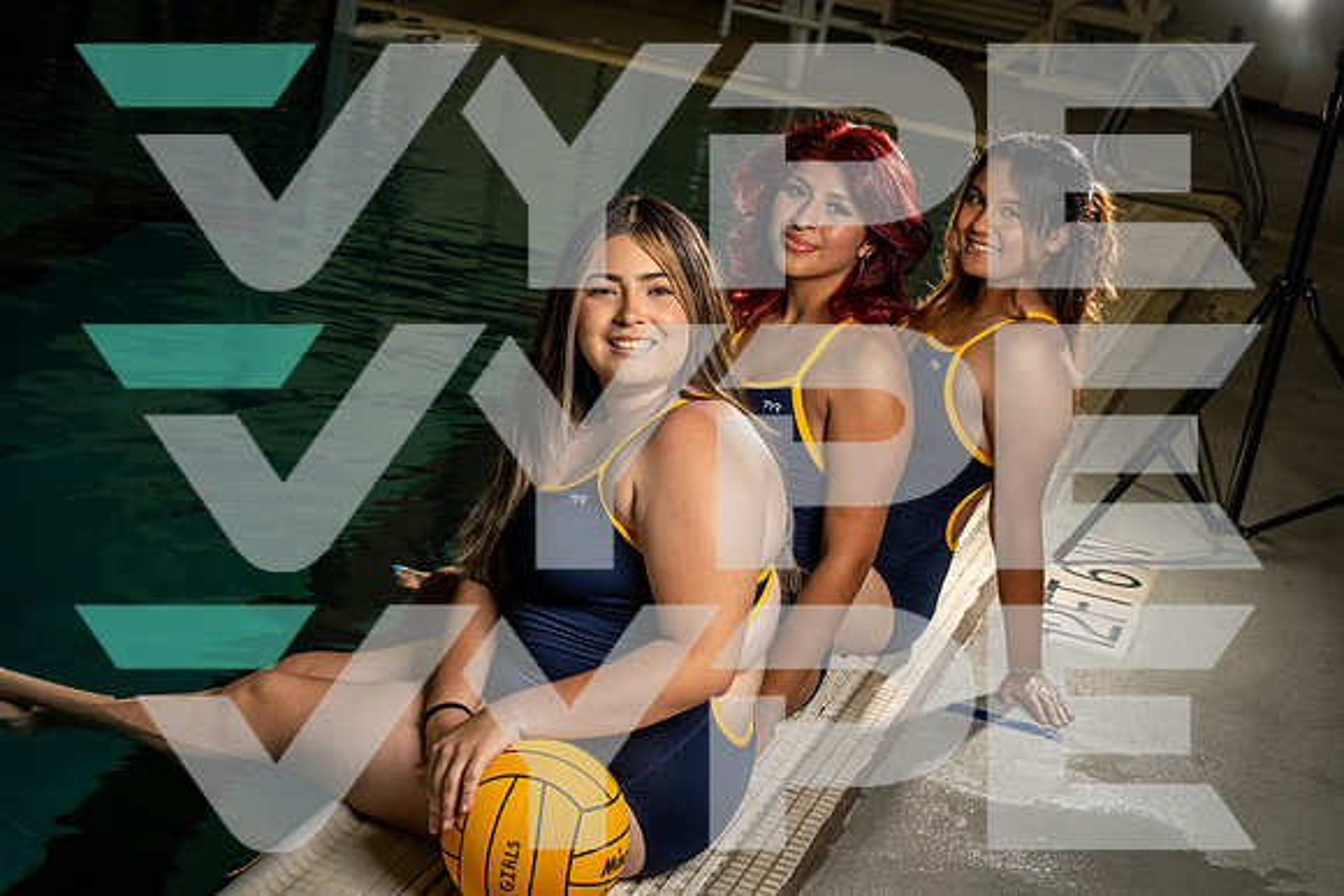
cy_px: 448
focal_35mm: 69
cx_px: 672
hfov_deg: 29.2
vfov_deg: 19.7
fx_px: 2576
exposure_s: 1/250
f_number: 9
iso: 640
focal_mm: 69
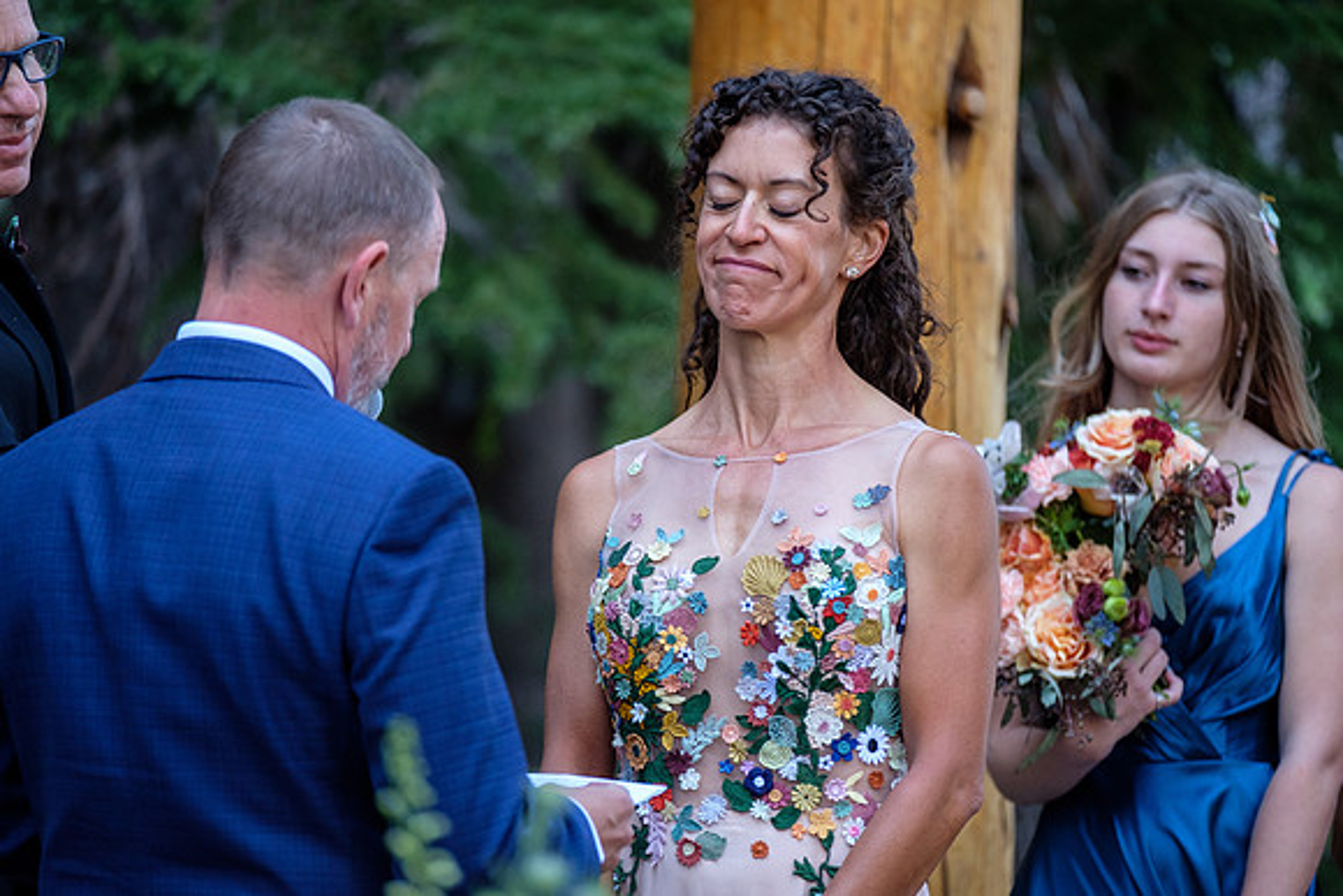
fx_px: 7836
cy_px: 448
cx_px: 672
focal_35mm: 210
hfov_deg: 9.8
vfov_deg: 6.5
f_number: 2.8
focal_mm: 140
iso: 1000
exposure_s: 1/220
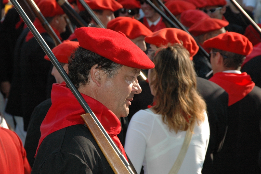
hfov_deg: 11.4
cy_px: 87
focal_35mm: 180
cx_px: 130
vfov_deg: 7.6
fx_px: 1303
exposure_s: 1/400
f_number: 10
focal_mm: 120
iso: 800
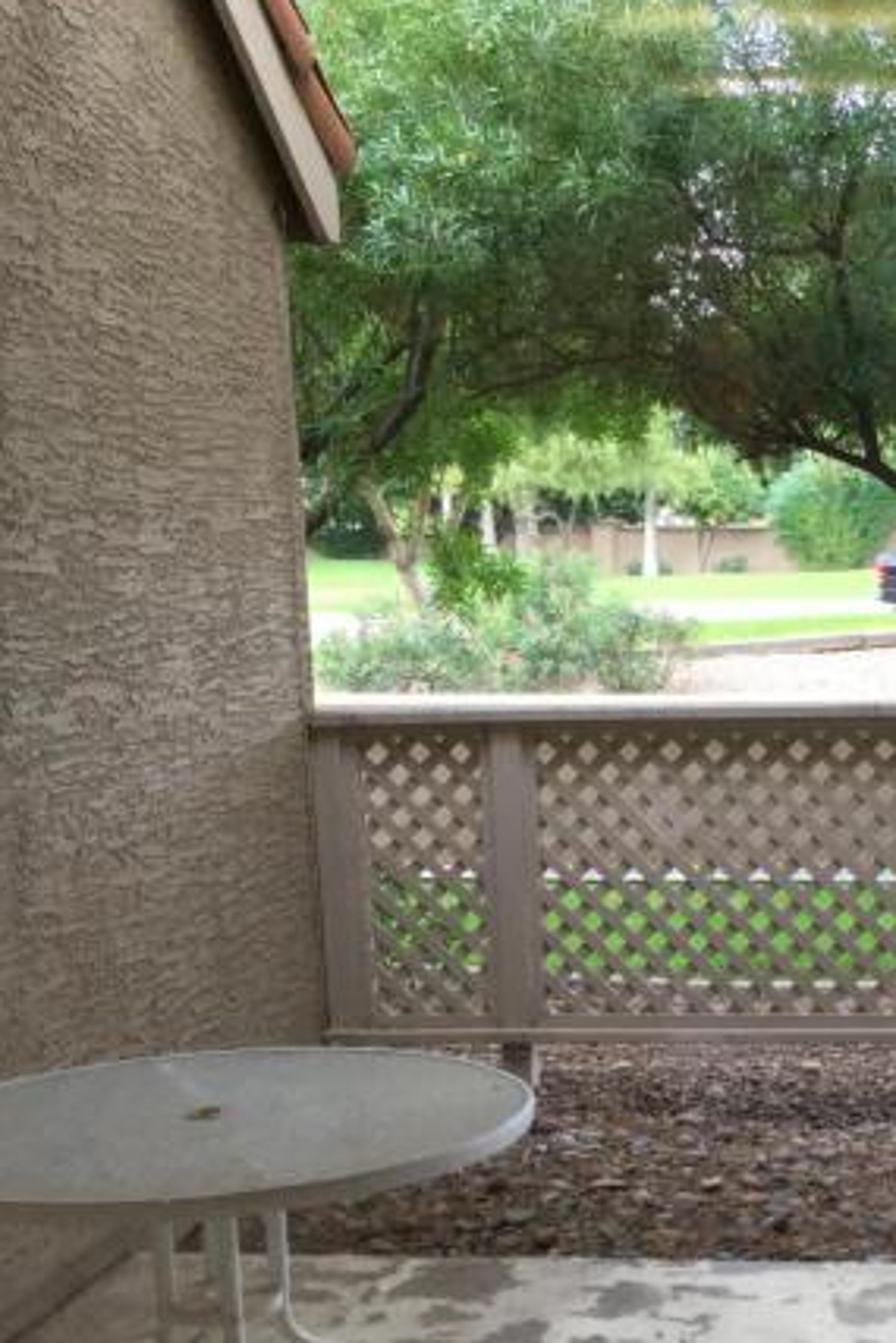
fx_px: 2163
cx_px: 849
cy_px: 915
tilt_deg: -11.1
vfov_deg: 34.1
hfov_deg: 22.7
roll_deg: +0.6
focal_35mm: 58
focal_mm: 3.3
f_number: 2.4
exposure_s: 1/40
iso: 25
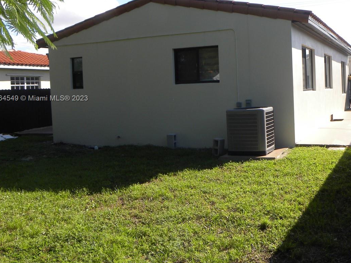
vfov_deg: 35.8
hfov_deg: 45.6
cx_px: 250
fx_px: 406
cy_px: 99
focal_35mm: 40
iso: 64
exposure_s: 1/226
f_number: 5
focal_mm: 4.6
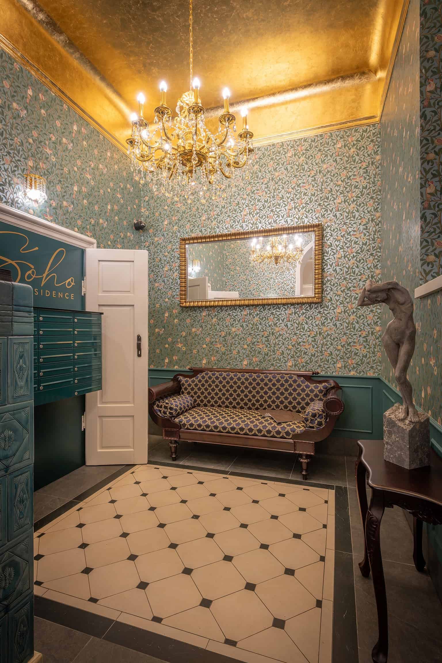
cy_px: 332
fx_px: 331
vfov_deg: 90.0
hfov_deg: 67.4
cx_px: 221
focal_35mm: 18
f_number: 11
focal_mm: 18
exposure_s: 1
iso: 64
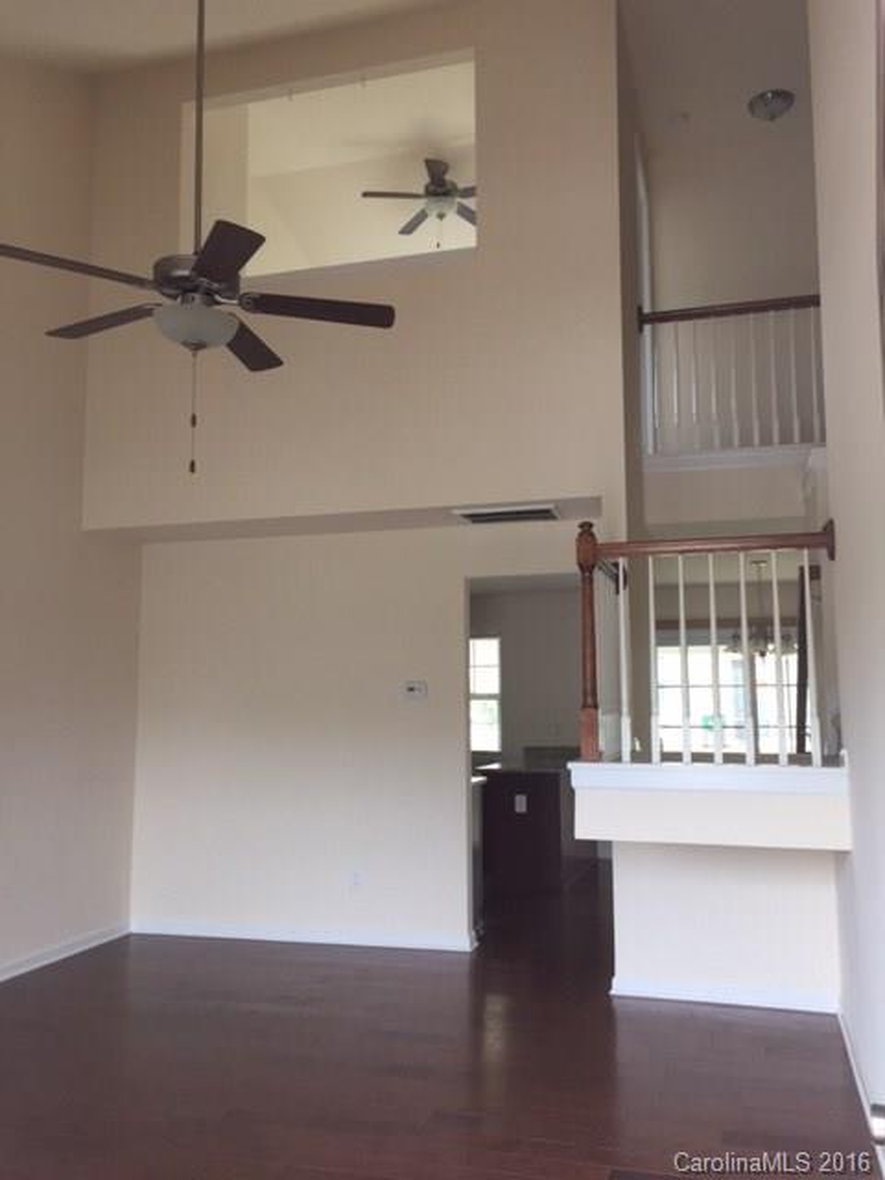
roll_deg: +1.4
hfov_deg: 48.2
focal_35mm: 29
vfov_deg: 61.7
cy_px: 590
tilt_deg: +7.2
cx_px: 442
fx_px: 989
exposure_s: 1/60
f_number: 2.2
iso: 32
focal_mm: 4.15
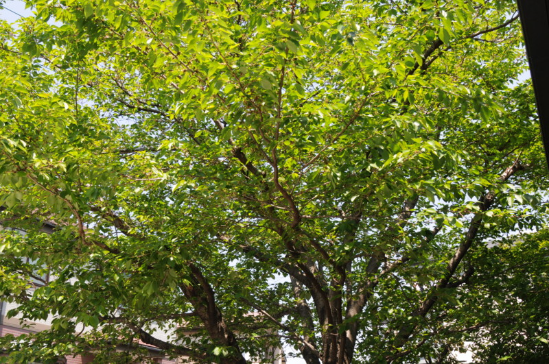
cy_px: 182
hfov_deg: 53.2
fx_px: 548
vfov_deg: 36.8
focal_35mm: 36
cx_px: 274
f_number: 7.1
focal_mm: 24
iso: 200
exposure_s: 1/200
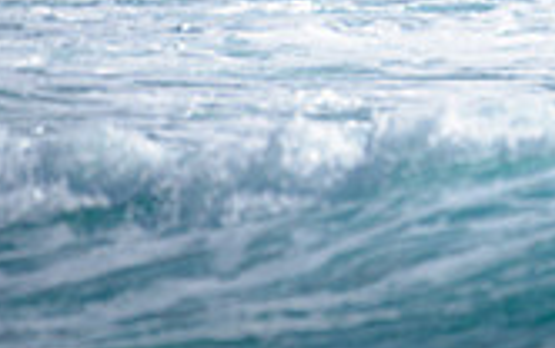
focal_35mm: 2177
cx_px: 697
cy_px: -342
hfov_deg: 1.0
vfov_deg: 0.6
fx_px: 32951
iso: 160
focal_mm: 500
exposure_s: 1/2000
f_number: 5.6
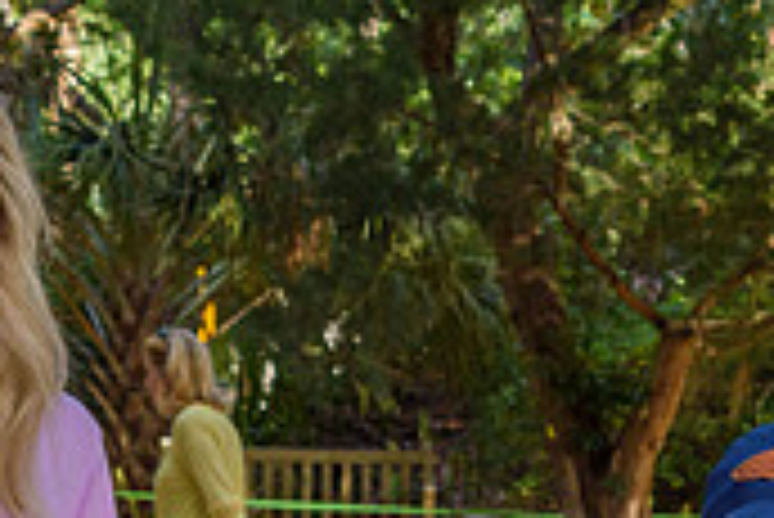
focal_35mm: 182
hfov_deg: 11.3
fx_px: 3916
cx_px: 477
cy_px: 673
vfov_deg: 7.5
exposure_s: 1/320
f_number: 9
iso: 200
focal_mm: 36
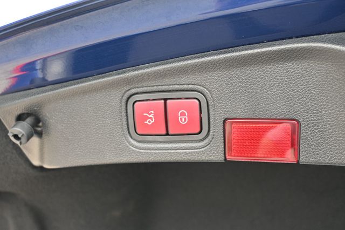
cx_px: 172
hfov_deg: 48.7
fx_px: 381
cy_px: 115
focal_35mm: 40
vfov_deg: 33.6
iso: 400
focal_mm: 26.5
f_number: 4.5
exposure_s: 1/200
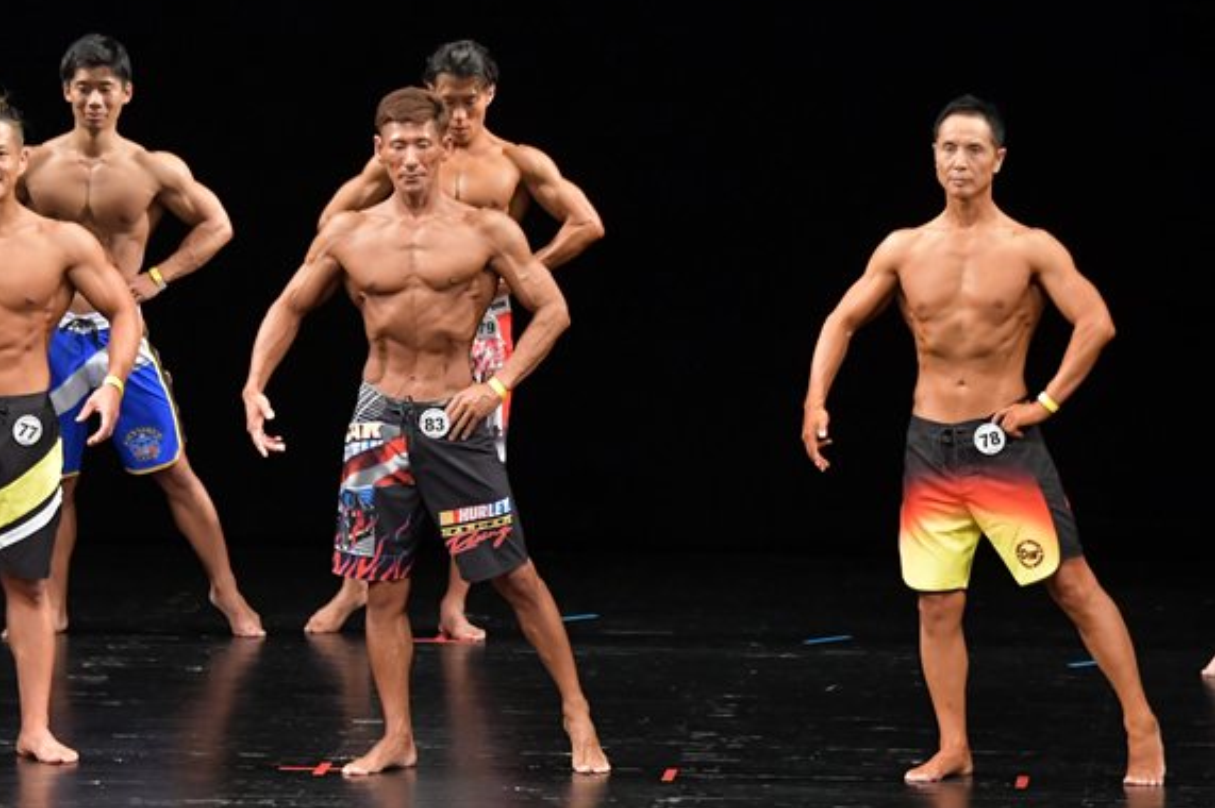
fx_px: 9242
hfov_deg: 7.5
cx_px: 510
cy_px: 413
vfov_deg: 5.0
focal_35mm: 274
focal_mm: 135
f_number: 5.6
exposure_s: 1/400
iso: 3200
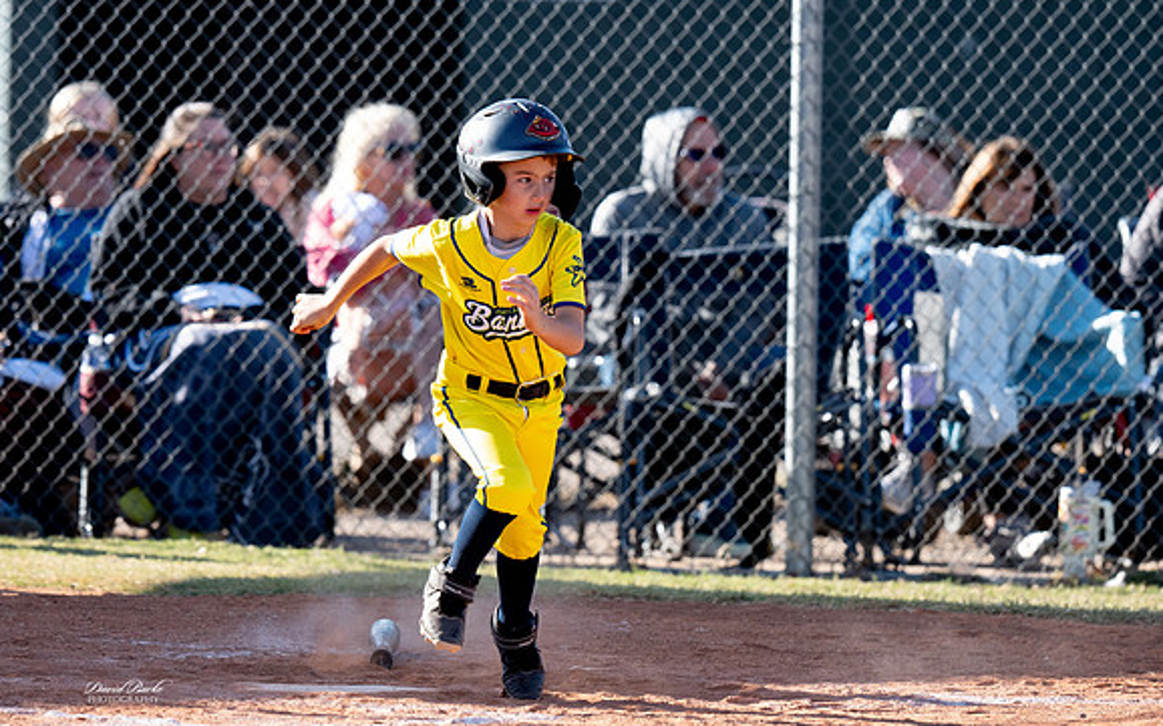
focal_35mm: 442
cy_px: 324
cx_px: 603
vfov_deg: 3.0
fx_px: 14007
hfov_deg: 4.8
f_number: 6
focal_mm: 360
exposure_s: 1/1600
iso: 1400
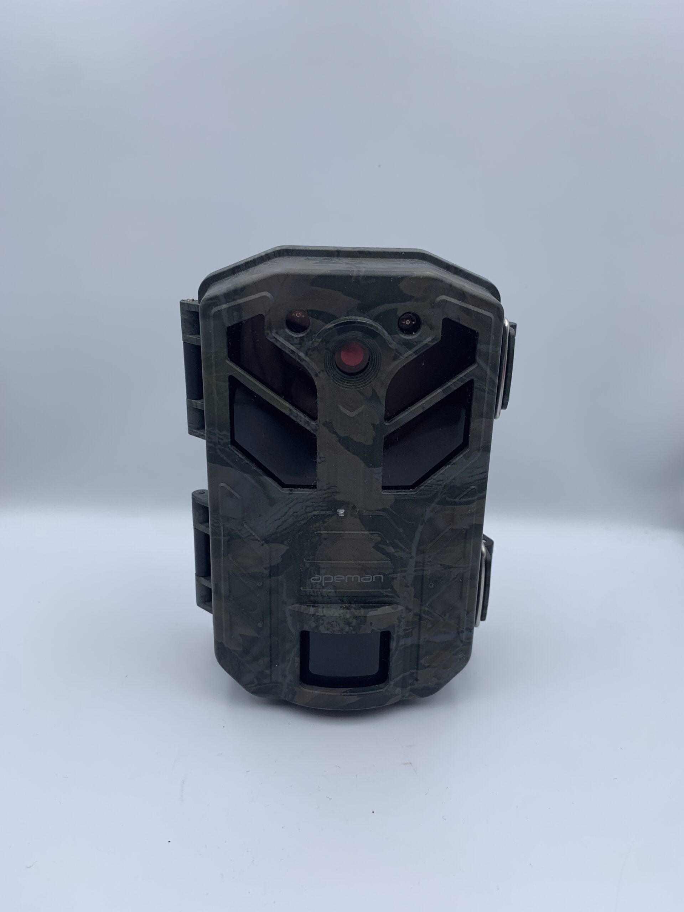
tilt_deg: -20.3
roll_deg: -2.0
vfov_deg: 67.3
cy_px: 456
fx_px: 685
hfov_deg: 53.1
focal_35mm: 26
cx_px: 342
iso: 25
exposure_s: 1/340
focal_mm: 4.25
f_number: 1.8
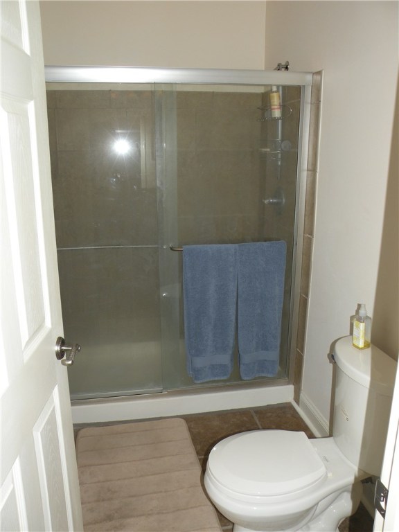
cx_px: 200
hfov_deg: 51.4
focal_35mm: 27
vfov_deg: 65.3
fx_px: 415
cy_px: 266
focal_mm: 4.7
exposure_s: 1/250
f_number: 3.5
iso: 64
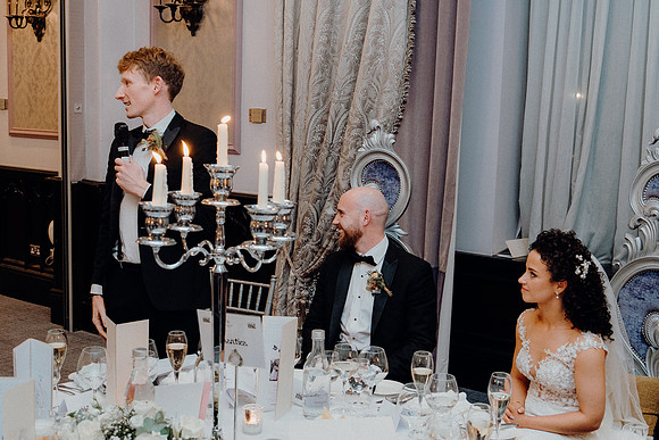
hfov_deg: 42.7
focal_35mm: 46
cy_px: 220
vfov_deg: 29.3
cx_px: 330
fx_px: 842
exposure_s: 1/160
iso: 2500
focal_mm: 31
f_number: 3.5
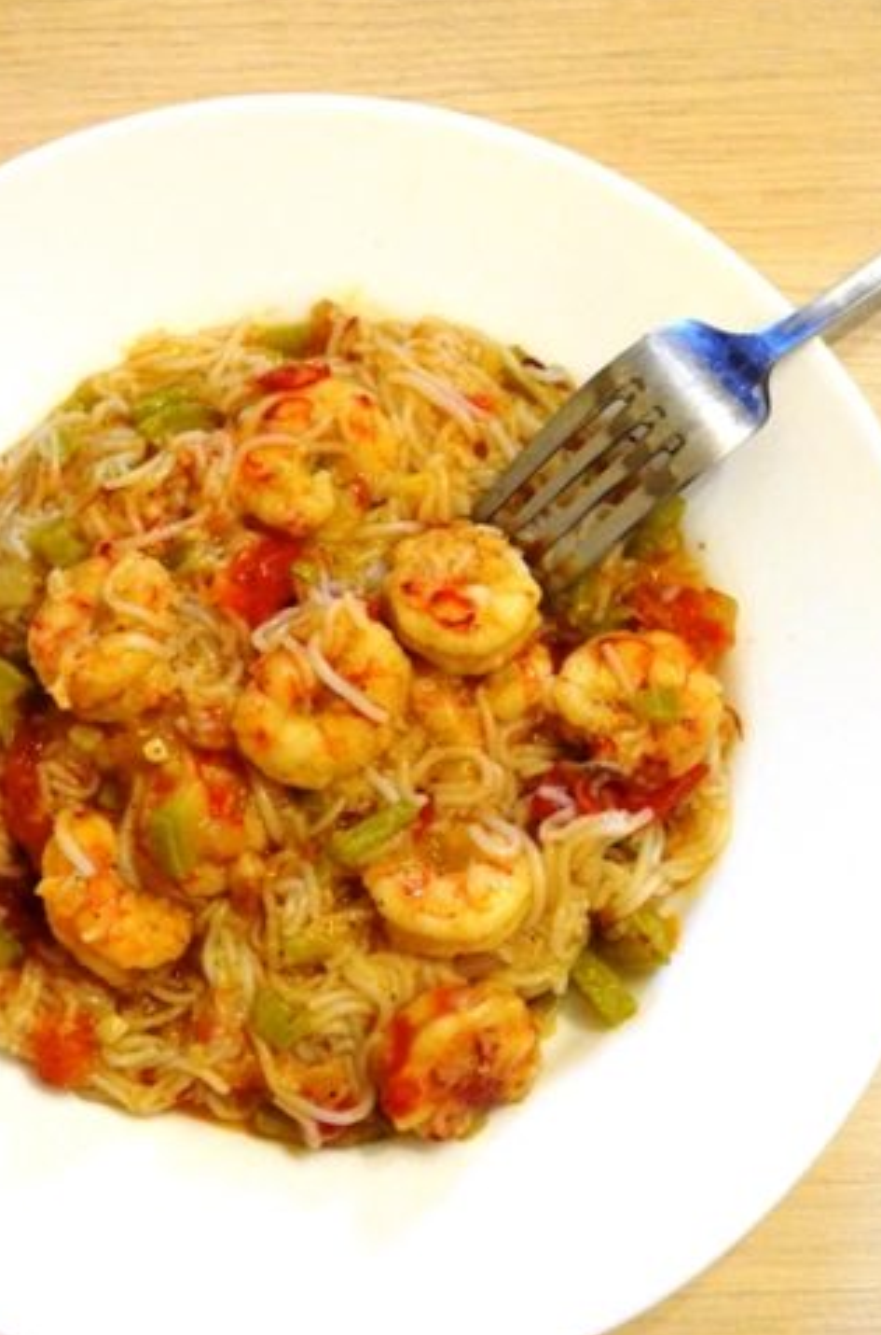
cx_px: 484
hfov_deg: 22.3
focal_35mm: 61
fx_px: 2238
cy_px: 728
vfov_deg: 33.2
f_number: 7.1
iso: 4000
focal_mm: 35
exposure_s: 1/30
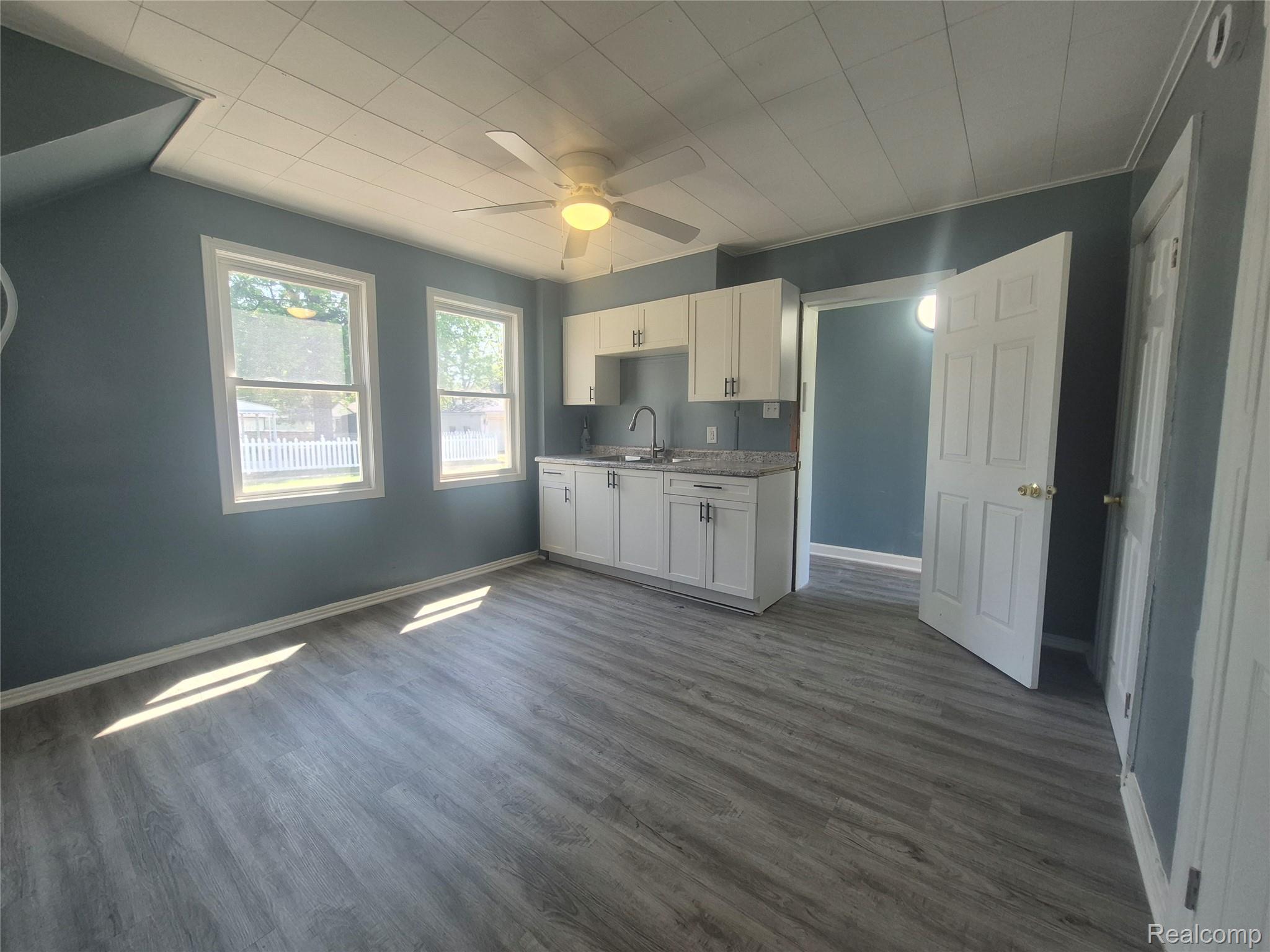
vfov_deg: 89.9
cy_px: 476
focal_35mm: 13
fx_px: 477
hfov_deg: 106.2
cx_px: 635
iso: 64
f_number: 2.2
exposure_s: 1/120
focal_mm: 1.74
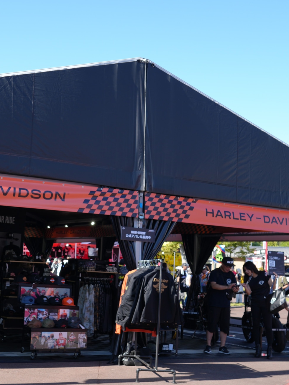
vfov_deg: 36.2
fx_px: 590
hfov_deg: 27.2
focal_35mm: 53
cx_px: 81
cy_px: 189
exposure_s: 1/320
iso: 100
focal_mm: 24
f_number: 4.5
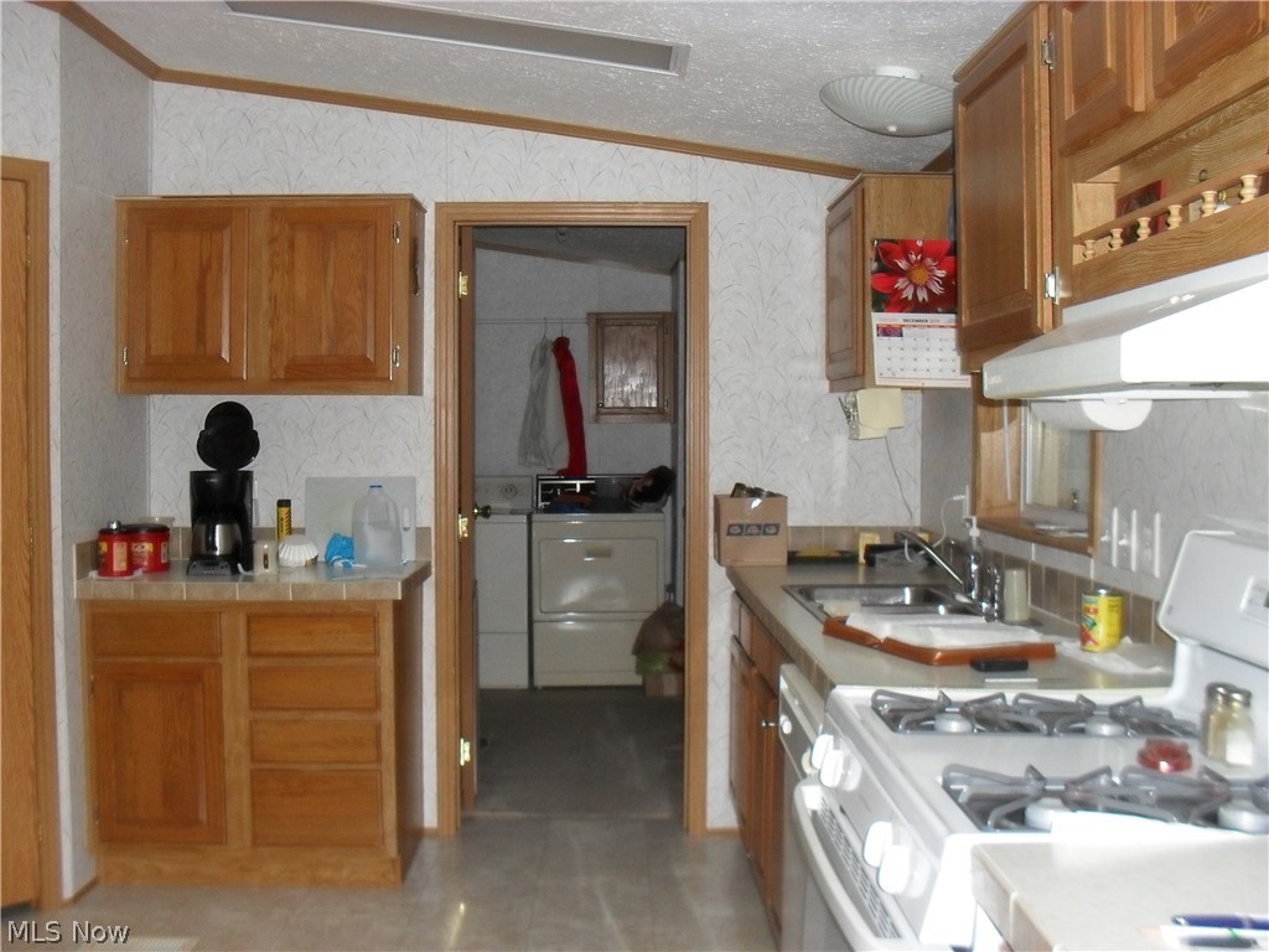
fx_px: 1283
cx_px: 634
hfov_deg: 52.6
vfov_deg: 40.7
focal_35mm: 35
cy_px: 476
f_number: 3.2
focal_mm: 6.3
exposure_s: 1/45
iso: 240
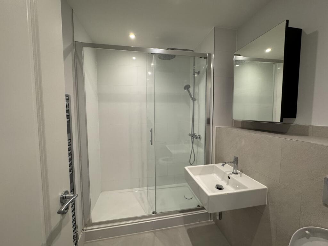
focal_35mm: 14
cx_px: 164
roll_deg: +2.1
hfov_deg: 102.1
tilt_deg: -5.3
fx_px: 133
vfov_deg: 85.7
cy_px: 123
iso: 200
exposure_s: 1/100
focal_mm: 2.22
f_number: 2.2
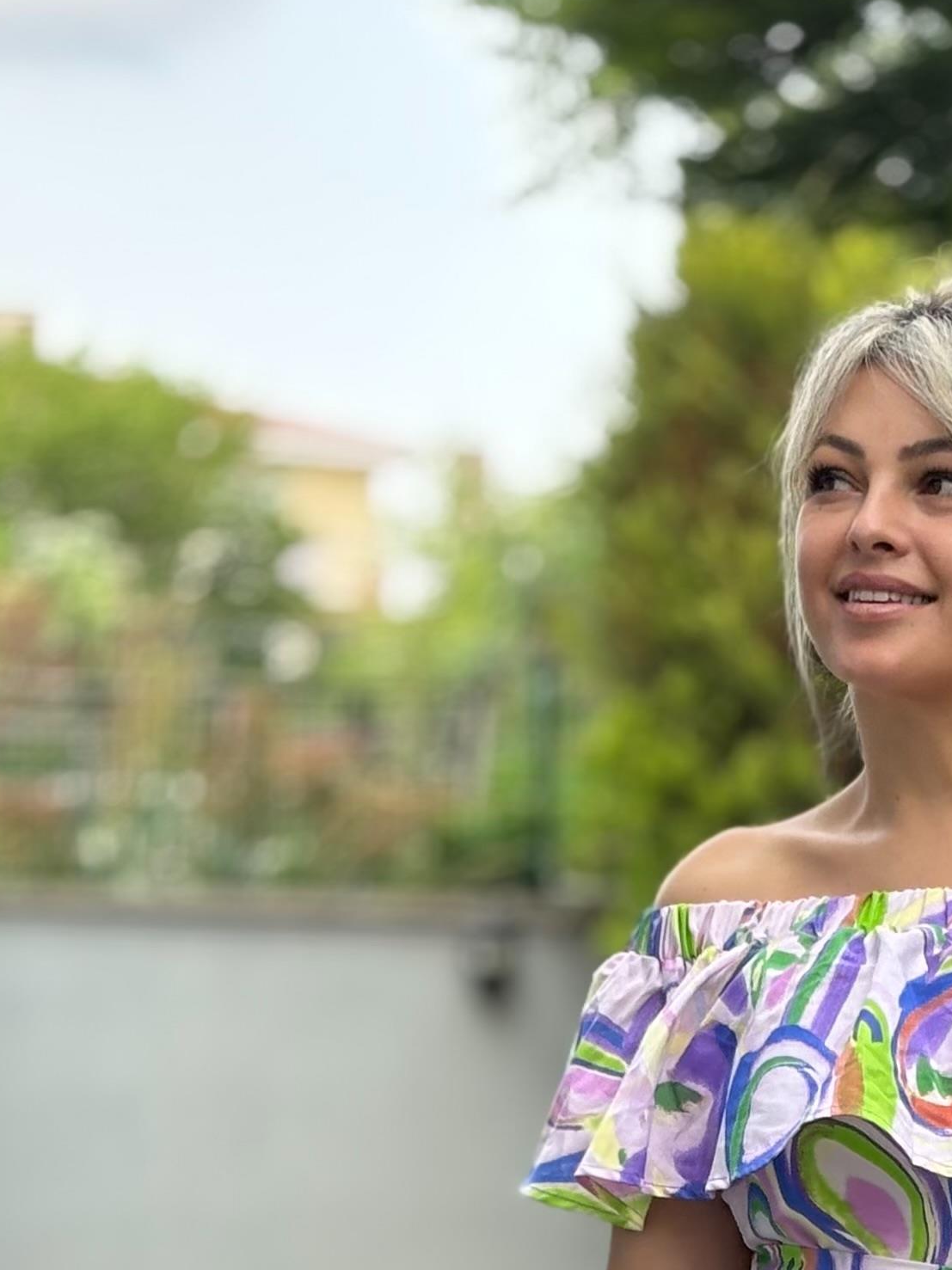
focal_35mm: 142
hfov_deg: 10.4
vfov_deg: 13.4
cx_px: 935
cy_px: 1655
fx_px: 5209
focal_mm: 5.96
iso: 32
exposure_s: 1/307
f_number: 1.6
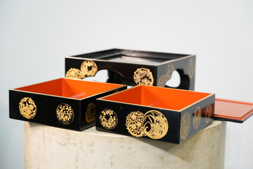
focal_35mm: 72
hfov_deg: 28.1
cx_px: 126
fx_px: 506
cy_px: 84
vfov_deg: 18.9
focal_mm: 72
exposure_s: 1/80
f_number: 4
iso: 1600
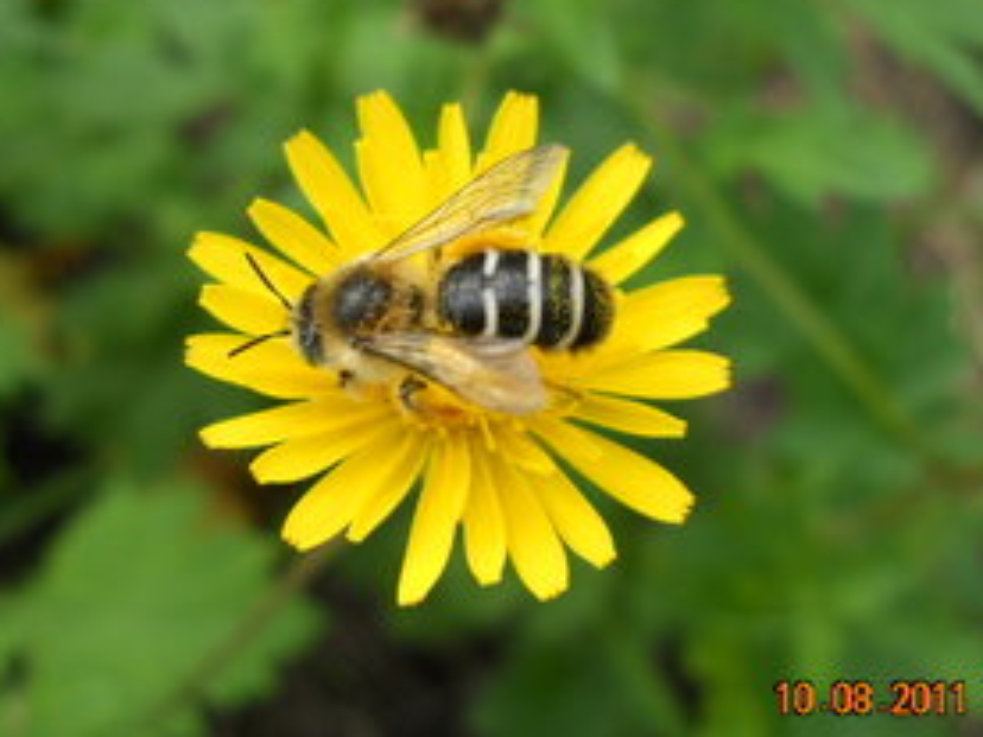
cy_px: 329
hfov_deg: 36.8
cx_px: 513
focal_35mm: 52
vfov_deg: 28.0
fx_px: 1477
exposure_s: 1/160
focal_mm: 6.72
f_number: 3.1
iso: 80
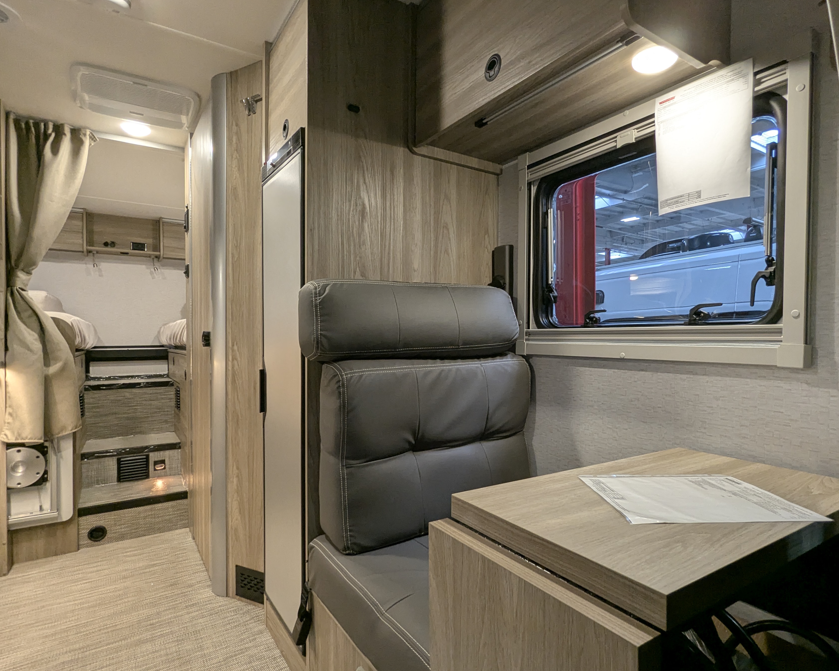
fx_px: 472
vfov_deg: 70.8
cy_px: 345
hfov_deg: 83.2
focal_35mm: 19
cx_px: 445
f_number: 2.2
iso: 146
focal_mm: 2.35
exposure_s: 1/51.1
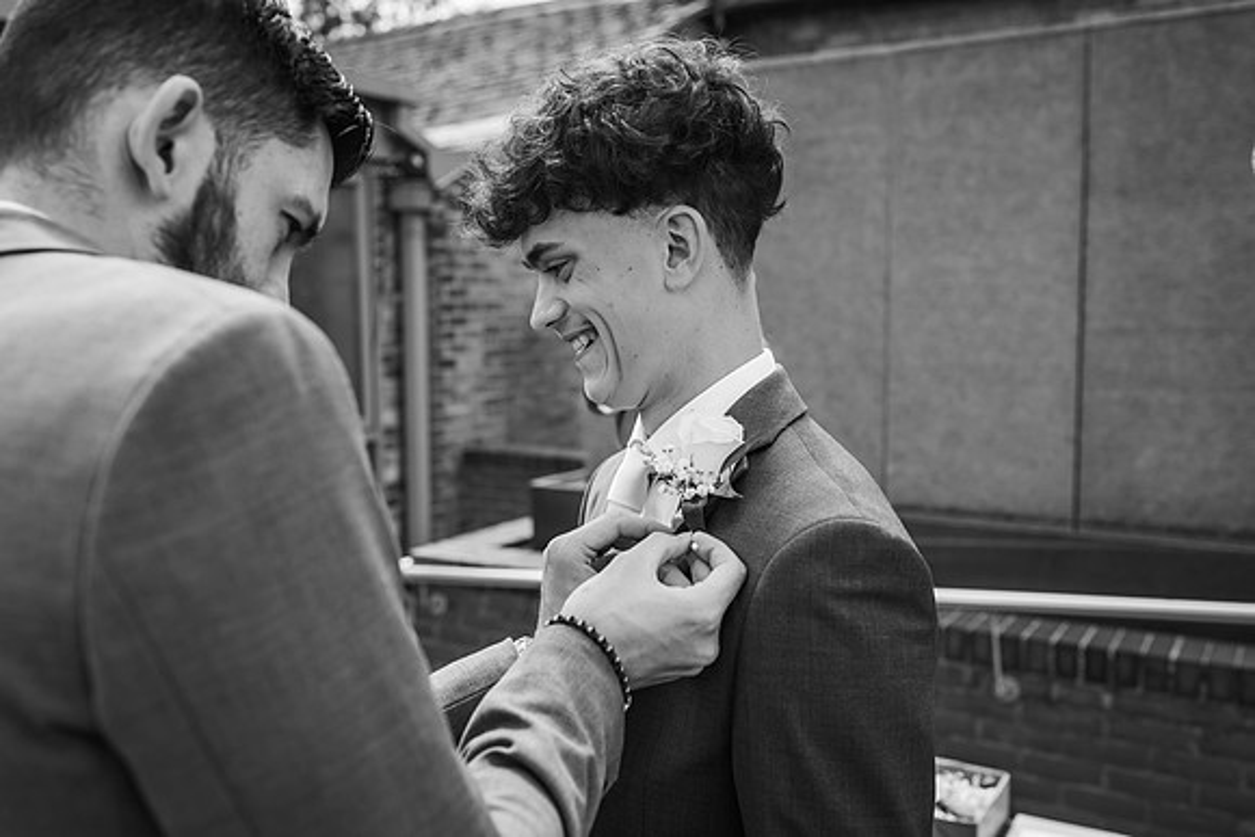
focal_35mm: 35
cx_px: 628
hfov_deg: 54.4
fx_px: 1220
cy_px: 418
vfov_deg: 37.9
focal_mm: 35
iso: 160
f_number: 3.5
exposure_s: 1/1250
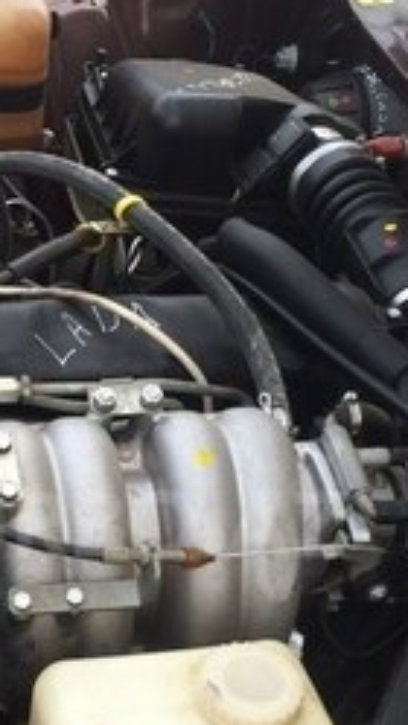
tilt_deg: -51.7
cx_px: 119
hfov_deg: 19.0
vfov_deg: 32.8
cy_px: 524
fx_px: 1212
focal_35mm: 63
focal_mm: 4.15
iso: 32
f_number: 2.2
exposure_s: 1/387
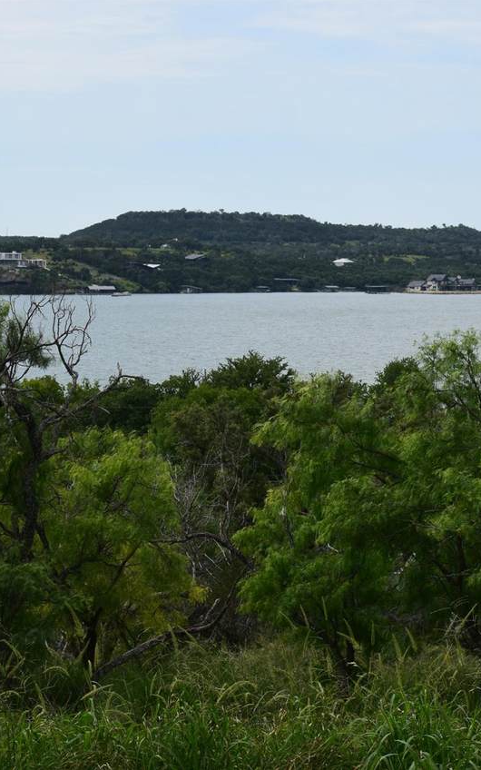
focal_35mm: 120
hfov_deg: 10.9
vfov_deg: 17.4
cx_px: 417
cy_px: 384
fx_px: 2517
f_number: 11
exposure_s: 1/500
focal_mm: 52
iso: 360
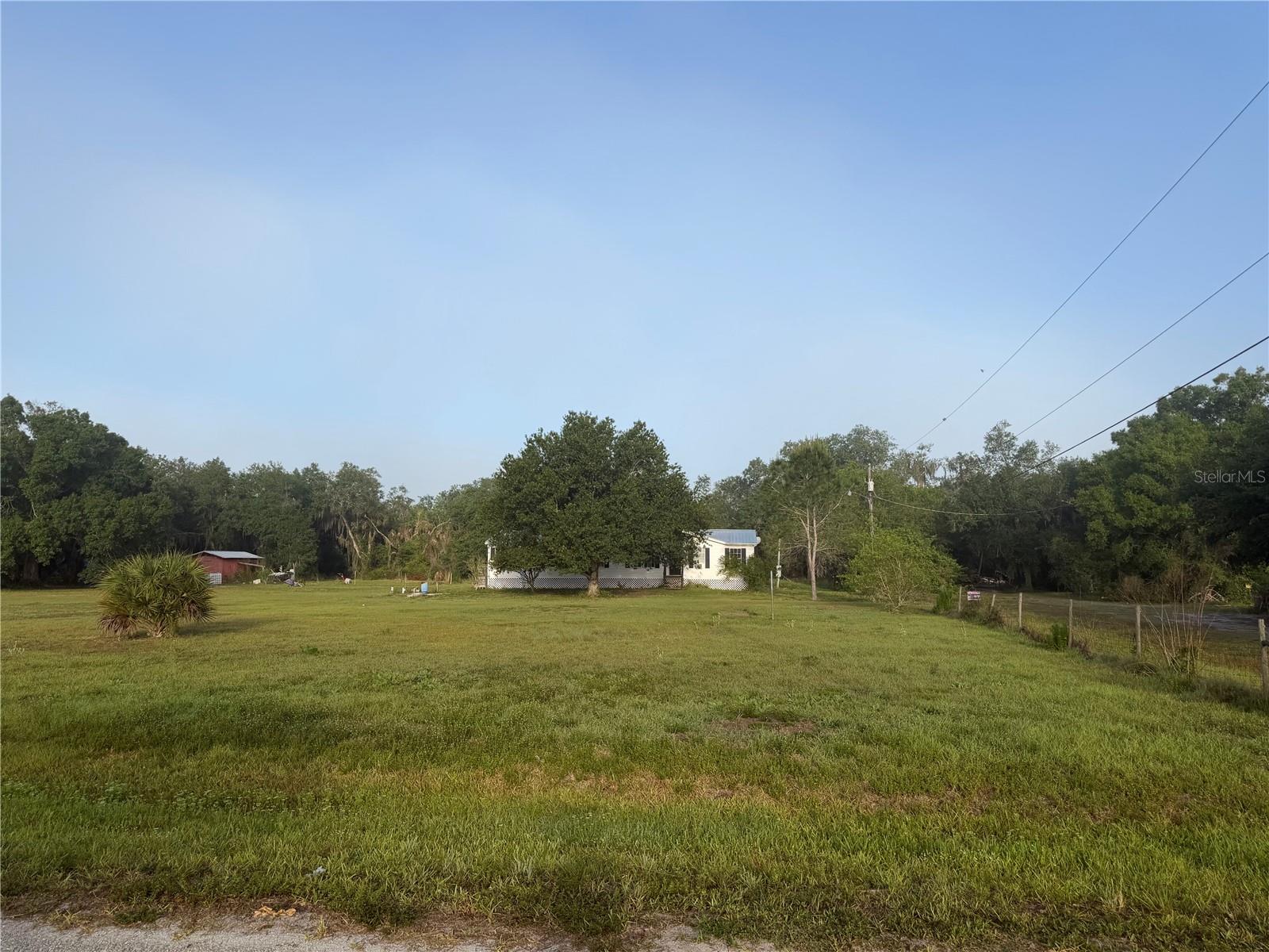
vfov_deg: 56.8
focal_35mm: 24
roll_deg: +0.6
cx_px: 634
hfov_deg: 71.6
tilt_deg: +5.5
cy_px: 476
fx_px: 880
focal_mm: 6.76
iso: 80
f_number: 1.78
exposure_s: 1/3425
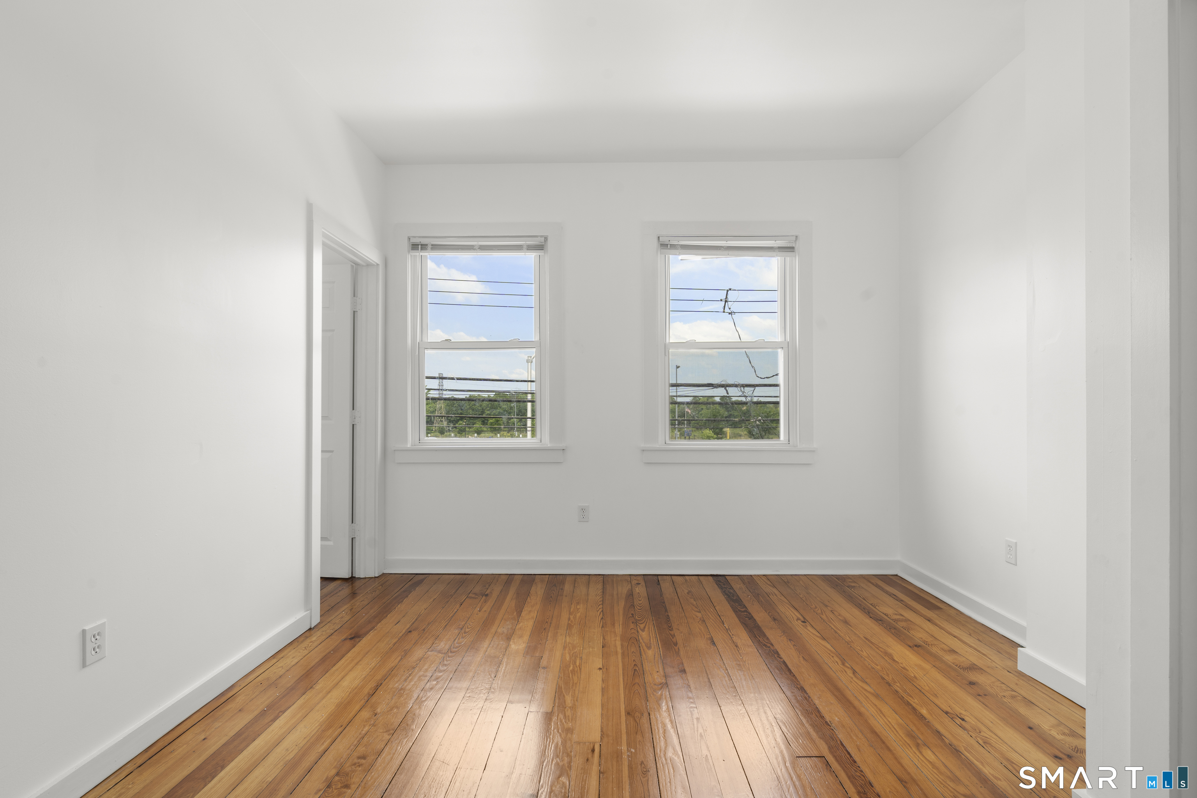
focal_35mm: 16
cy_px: 399
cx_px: 598
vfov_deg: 73.7
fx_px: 532
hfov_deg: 96.7
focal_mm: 16
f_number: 9
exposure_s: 1/6
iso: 250
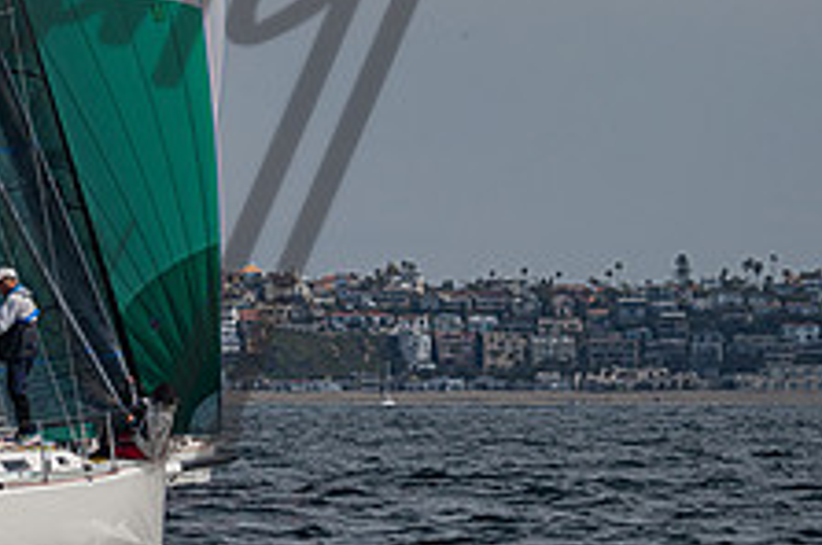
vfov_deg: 3.4
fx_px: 9302
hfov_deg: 5.0
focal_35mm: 408
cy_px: -39
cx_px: -26
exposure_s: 1/5000
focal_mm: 155
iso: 320
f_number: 6.3
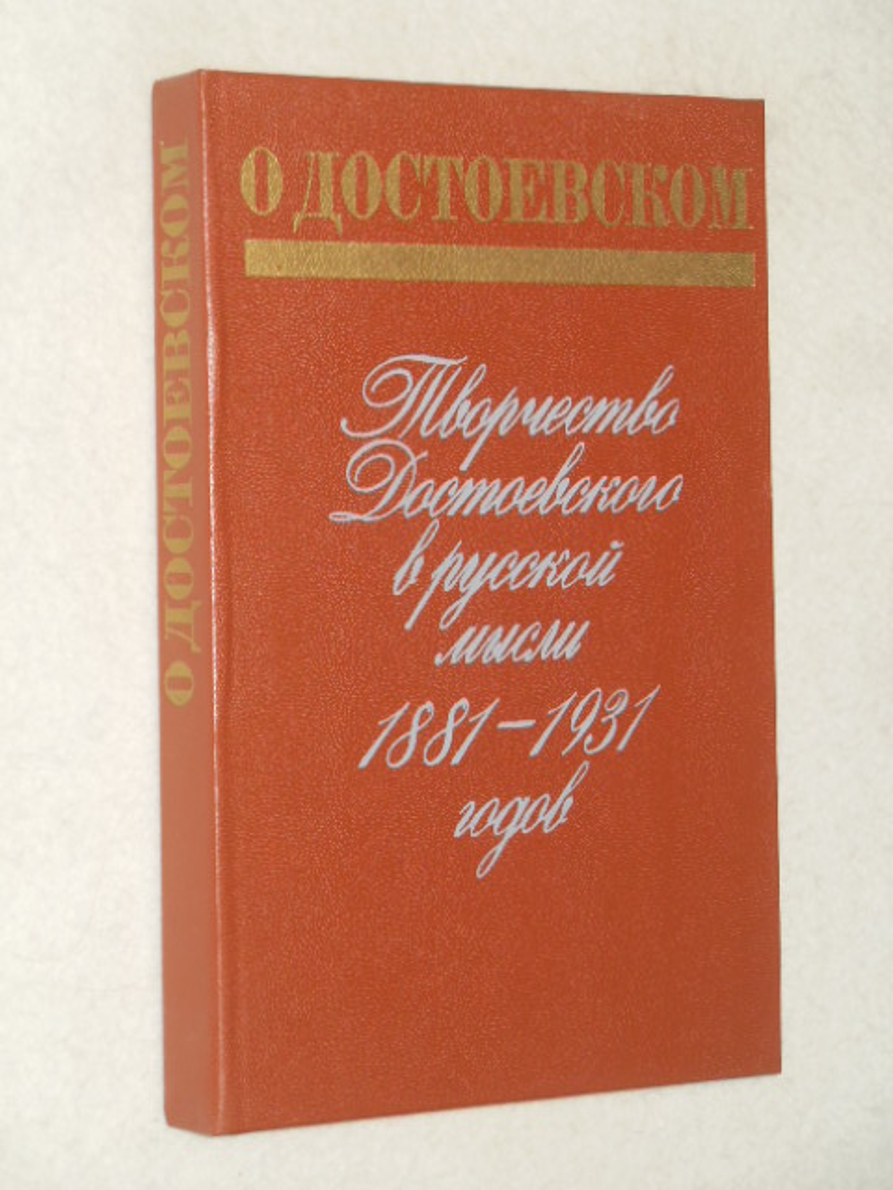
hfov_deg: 13.3
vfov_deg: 17.7
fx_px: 3818
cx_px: 446
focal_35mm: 111
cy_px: 595
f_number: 4.8
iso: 200
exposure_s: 1/60
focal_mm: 19.7
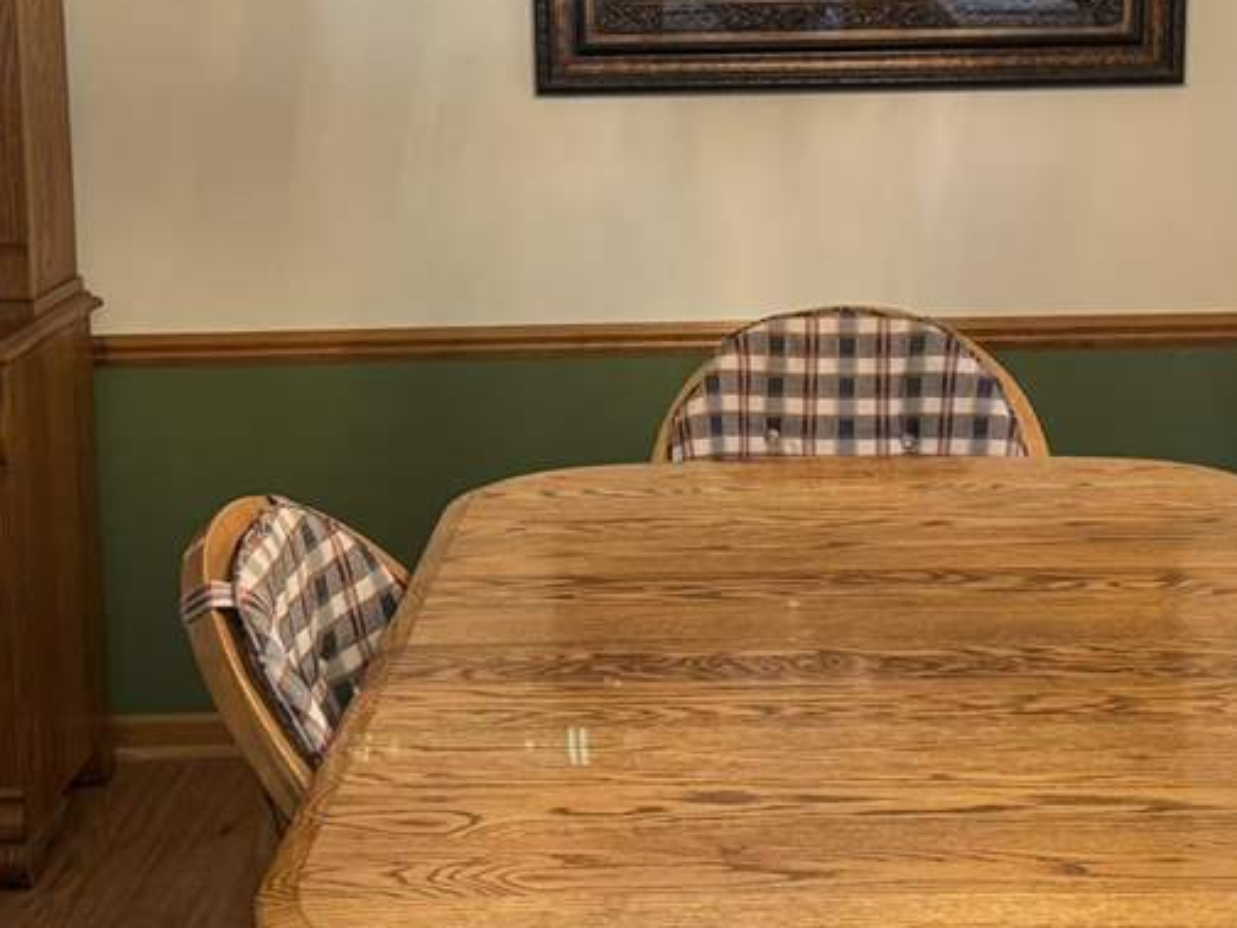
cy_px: 221
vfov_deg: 23.8
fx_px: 2180
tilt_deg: -9.1
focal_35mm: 61
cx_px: 682
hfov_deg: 31.7
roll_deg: +1.4
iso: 320
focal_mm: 6.76
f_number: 1.78
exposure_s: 1/60
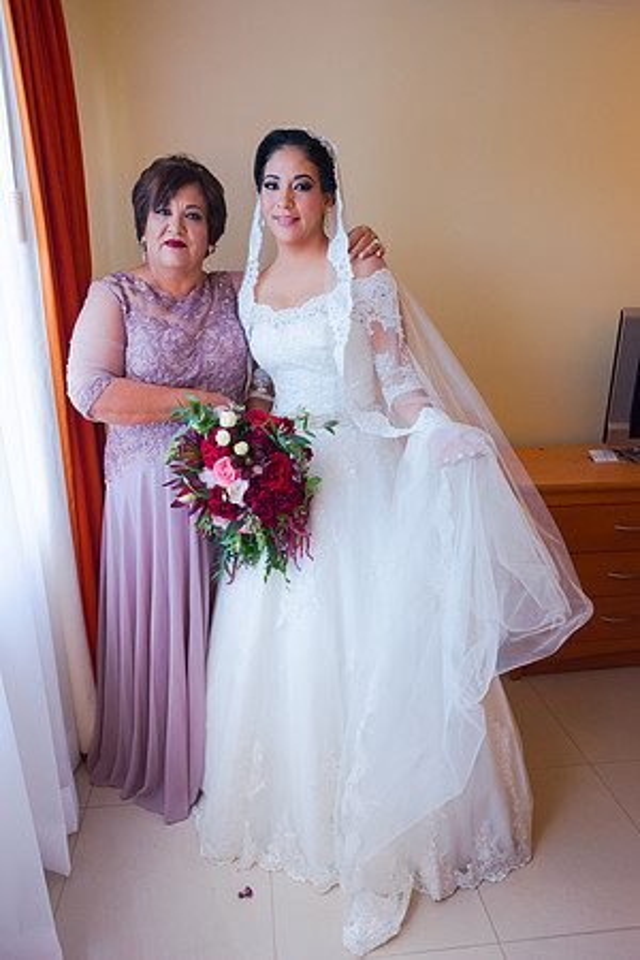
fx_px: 640
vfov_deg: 73.7
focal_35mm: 24
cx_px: 320
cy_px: 480
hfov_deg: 53.1
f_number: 3.5
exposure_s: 1/160
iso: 1600
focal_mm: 24
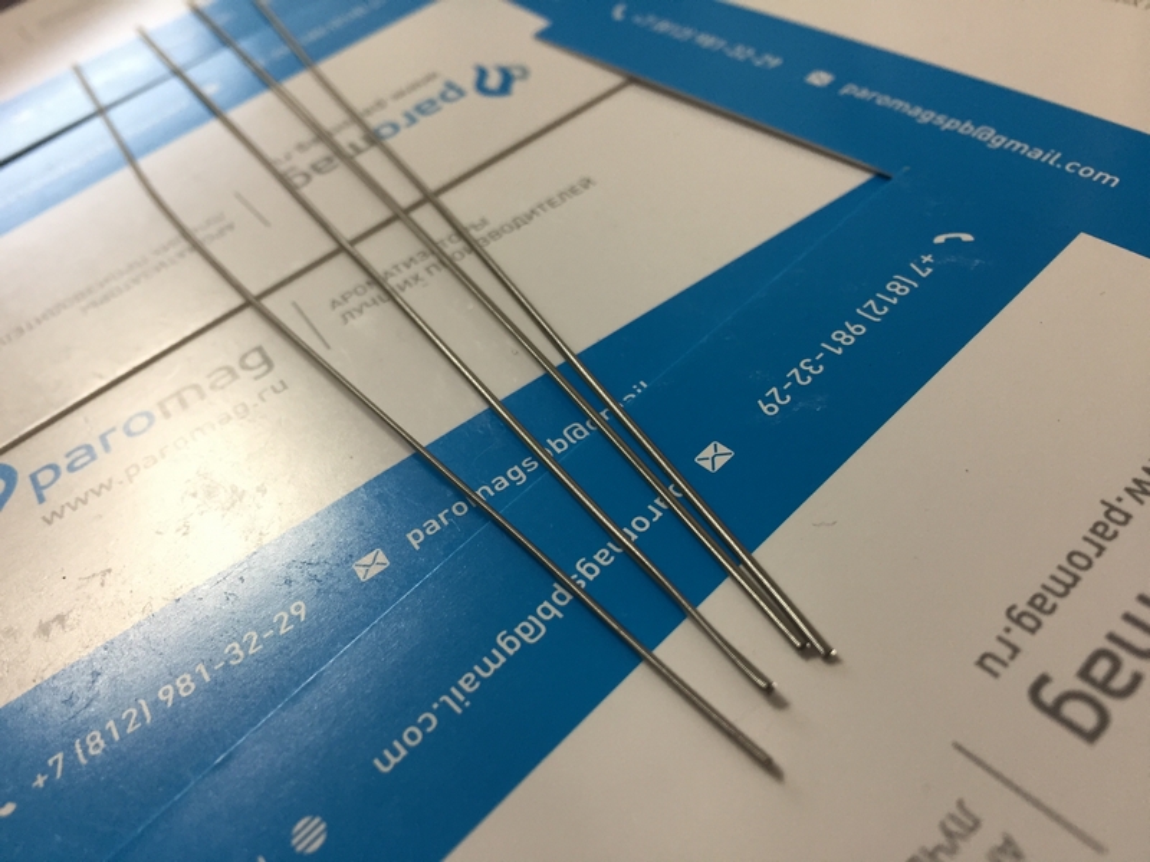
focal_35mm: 29
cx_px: 575
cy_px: 431
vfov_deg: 48.2
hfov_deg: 61.7
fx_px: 963
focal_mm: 4.15
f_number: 2.2
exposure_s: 1/33
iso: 80
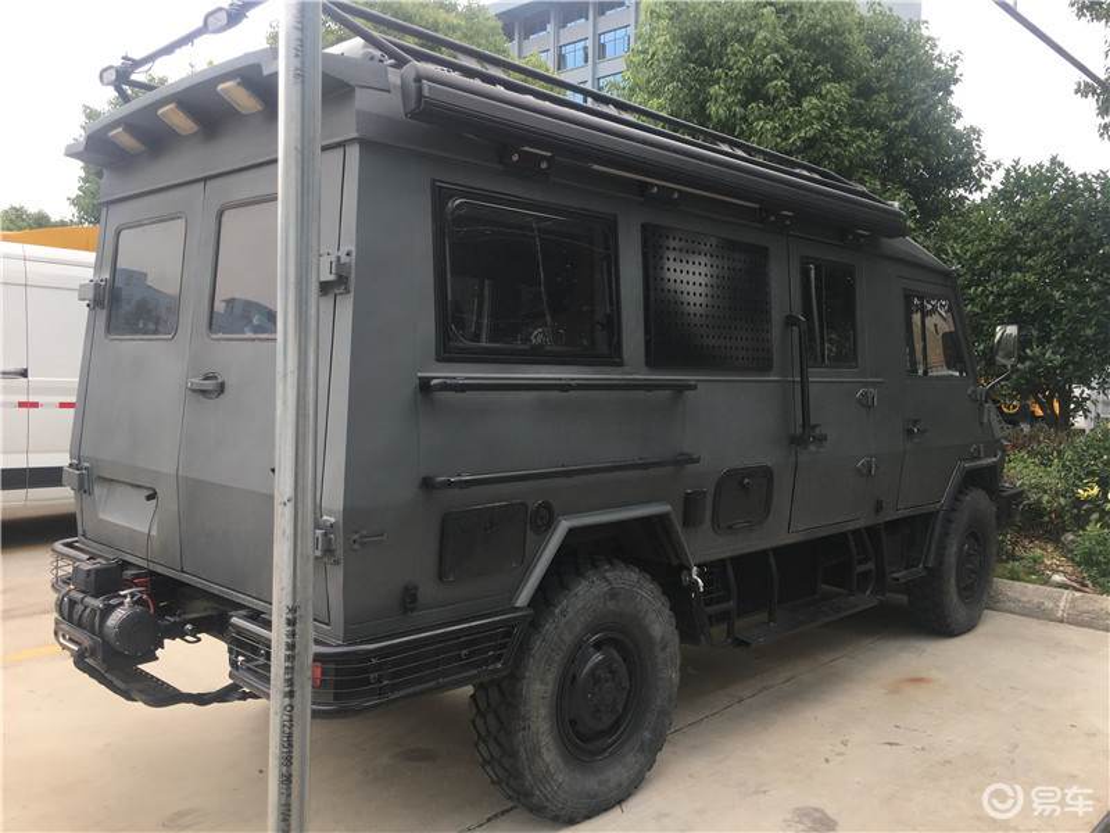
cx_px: 555
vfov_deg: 48.2
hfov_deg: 61.7
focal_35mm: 29
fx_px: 930
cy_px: 416
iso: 25
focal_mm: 4.15
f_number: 2.2
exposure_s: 1/342
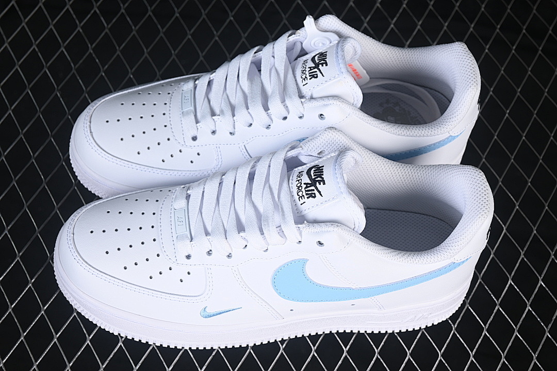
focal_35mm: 75
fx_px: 1160
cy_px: 186
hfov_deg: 27.0
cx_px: 278
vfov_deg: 18.2
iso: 160
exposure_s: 1/80
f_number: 7.1
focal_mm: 50
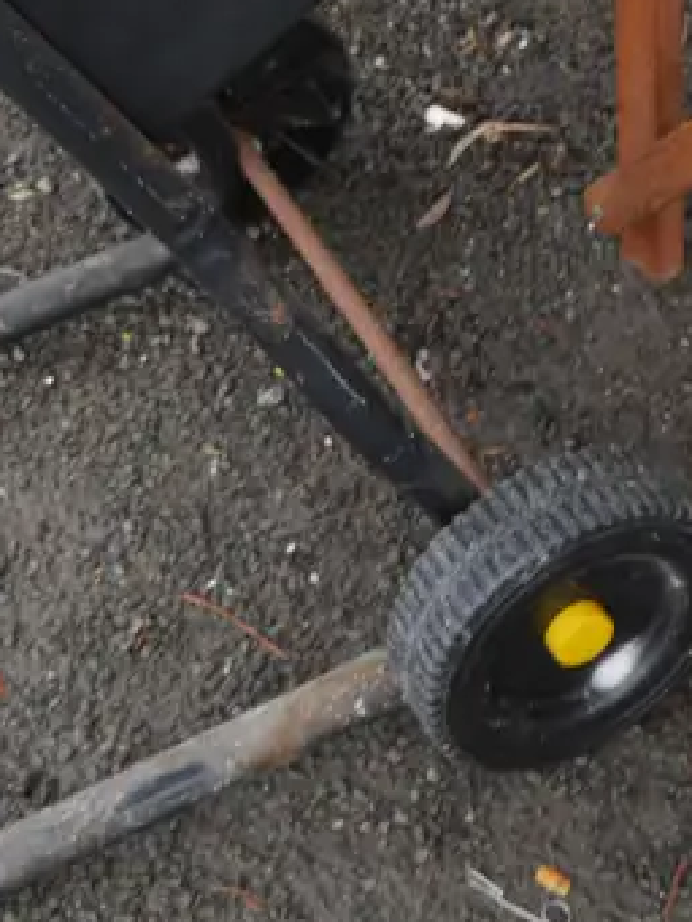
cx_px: 74
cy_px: -368
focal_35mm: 96
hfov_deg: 15.2
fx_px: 2557
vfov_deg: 18.6
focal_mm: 16
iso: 200
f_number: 3.6
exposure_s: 1/125
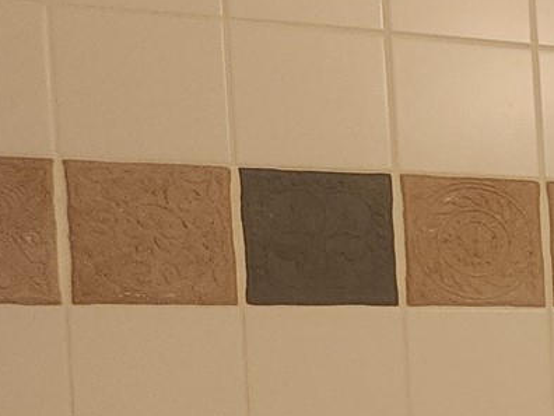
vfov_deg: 12.3
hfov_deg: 12.5
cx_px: 1378
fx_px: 1904
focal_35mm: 119
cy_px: 454
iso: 40
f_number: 1.8
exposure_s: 1/50
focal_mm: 6.4
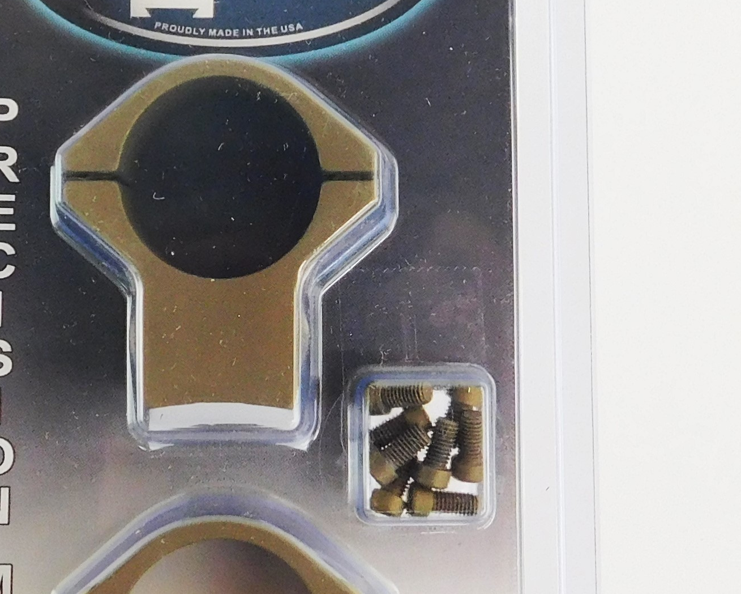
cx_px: 295
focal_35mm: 79
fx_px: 1733
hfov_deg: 24.1
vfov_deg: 19.4
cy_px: 286
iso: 160
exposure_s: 1/30
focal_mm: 4
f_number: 3
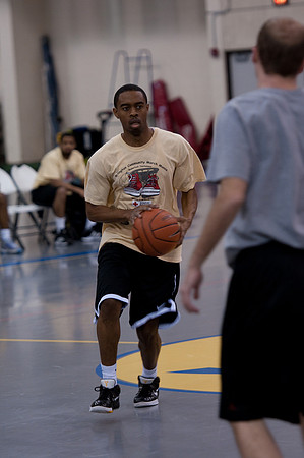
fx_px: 2571
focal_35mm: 202
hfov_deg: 6.8
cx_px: 152
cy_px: 229
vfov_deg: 10.2
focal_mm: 135
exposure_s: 1/160
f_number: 2.8
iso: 640
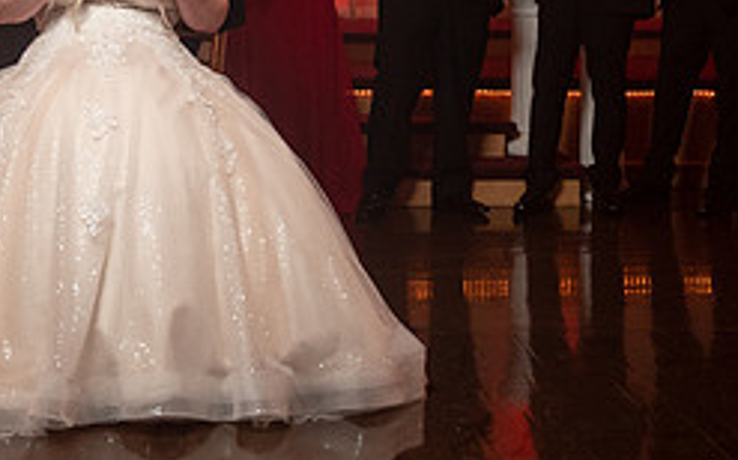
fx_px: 1588
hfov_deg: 26.1
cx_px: 296
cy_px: 39
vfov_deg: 16.3
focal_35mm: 79
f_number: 4
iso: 2000
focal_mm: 30
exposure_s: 1/200
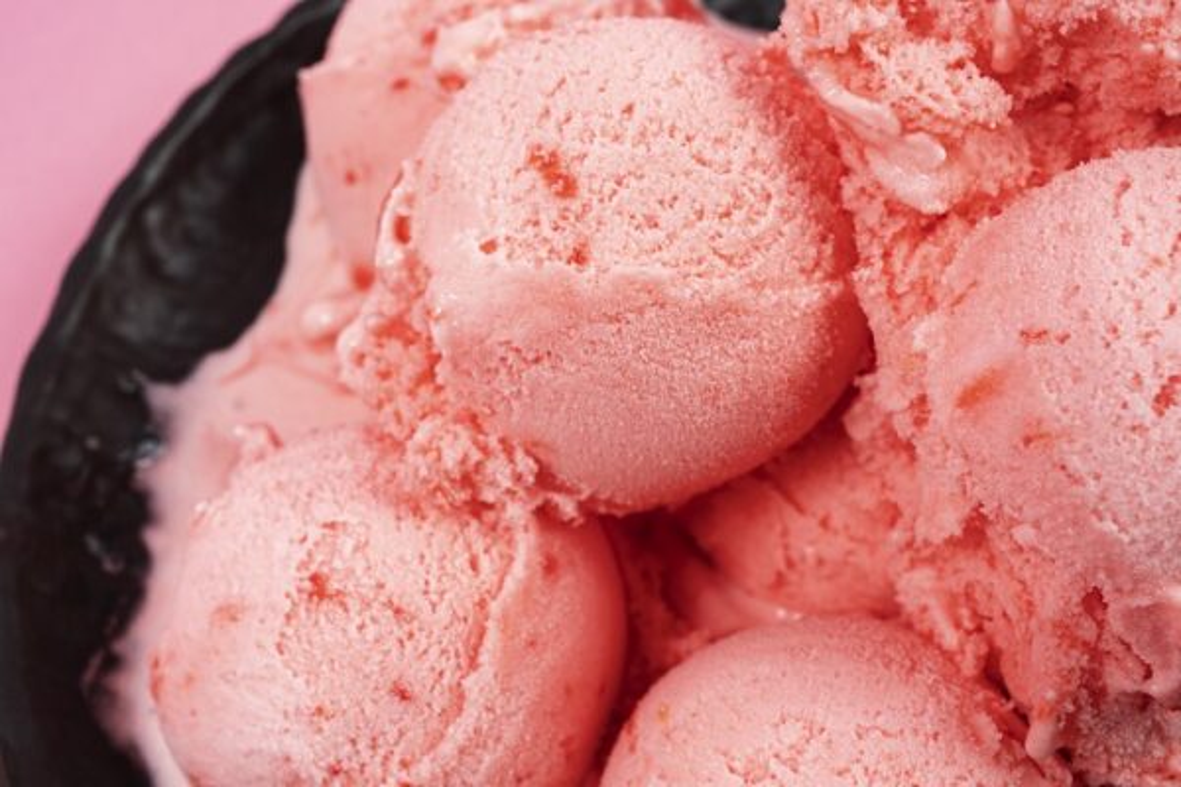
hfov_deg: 37.5
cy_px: 394
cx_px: 590
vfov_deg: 25.5
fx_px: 1739
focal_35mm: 53
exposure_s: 1/100
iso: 400
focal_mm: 35
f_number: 11
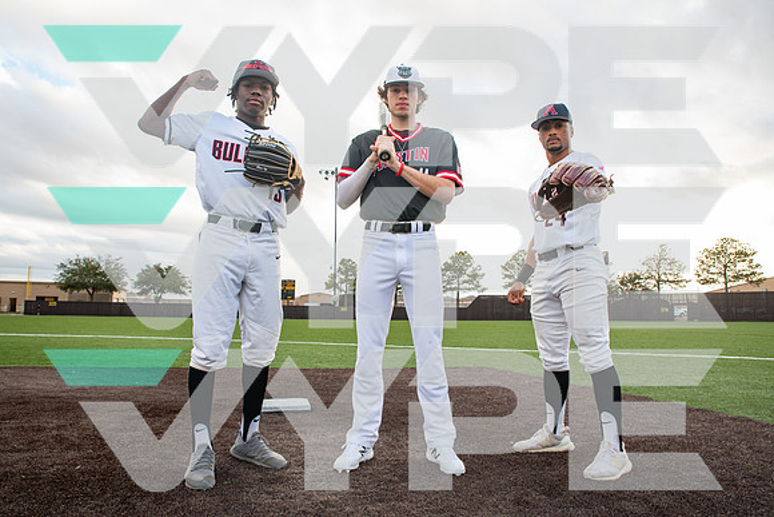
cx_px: 387
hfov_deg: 73.7
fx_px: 516
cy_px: 258
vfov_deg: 53.1
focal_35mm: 24
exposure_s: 1/250
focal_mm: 24
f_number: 7.1
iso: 400
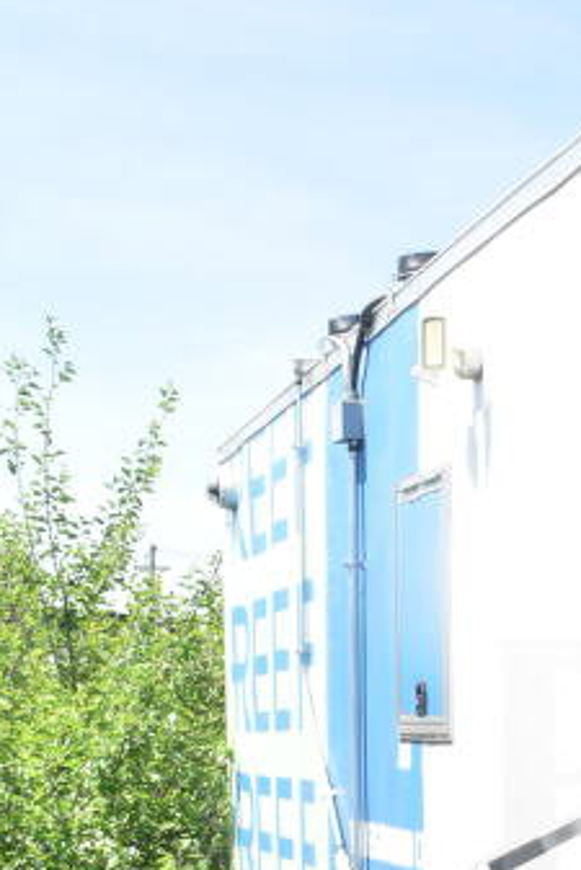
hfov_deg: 15.4
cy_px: 842
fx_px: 2064
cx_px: 723
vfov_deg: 23.0
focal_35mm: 85
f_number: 13
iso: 1600
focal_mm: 21
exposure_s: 1/640
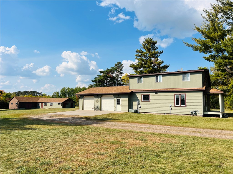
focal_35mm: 26
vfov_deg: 53.1
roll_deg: -0.3
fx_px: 175
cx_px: 116
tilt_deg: +4.7
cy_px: 87
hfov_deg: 67.3
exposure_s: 1/5319
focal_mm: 5.7
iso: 50
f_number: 1.5
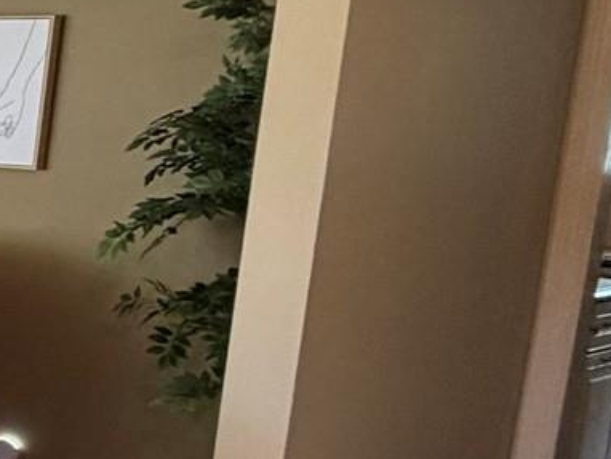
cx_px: -816
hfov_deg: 15.5
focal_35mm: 75
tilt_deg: -6.9
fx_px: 1325
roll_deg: -2.1
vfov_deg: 19.7
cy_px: 238
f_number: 2.2
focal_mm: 2.22
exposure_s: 1/60
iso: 250
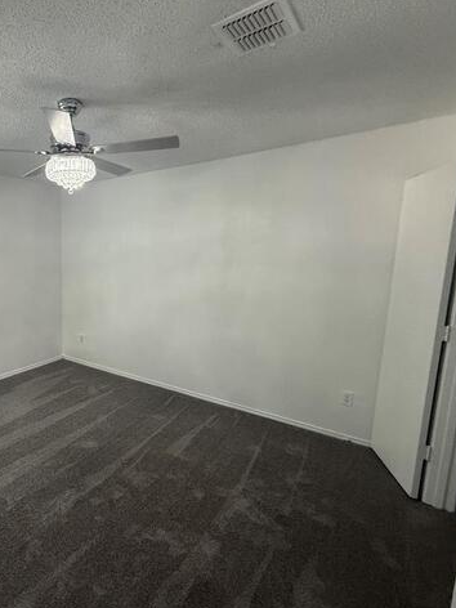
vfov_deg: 84.7
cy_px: 304
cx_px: 76
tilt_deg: -8.4
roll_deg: +0.1
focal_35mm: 19
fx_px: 334
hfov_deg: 61.5
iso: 500
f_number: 2.2
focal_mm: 2.22
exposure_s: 1/60
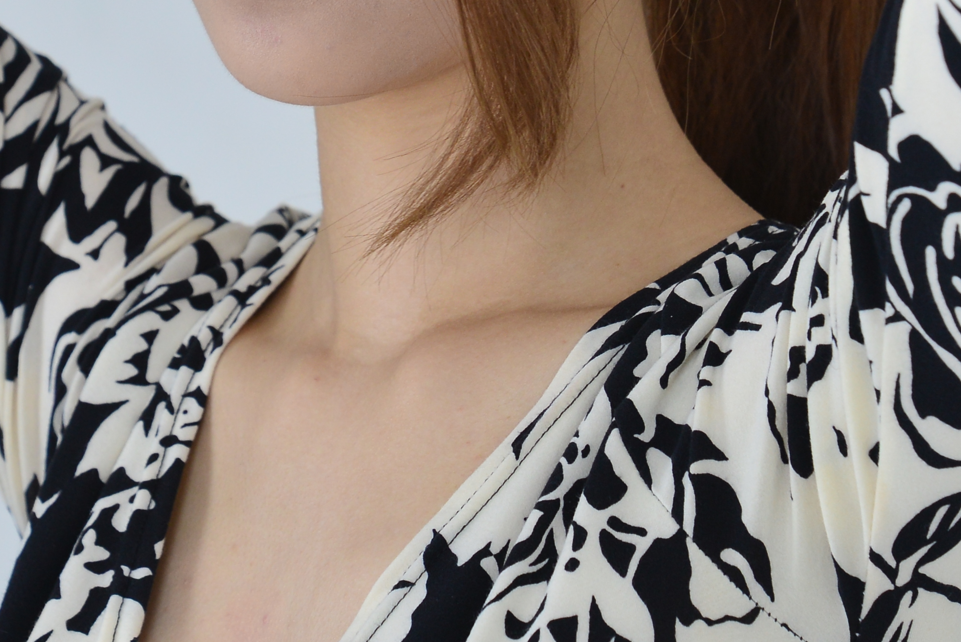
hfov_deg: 5.3
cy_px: -22
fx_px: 10388
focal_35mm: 389
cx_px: 252
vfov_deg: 3.5
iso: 500
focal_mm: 130
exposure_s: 1/250
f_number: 4.5
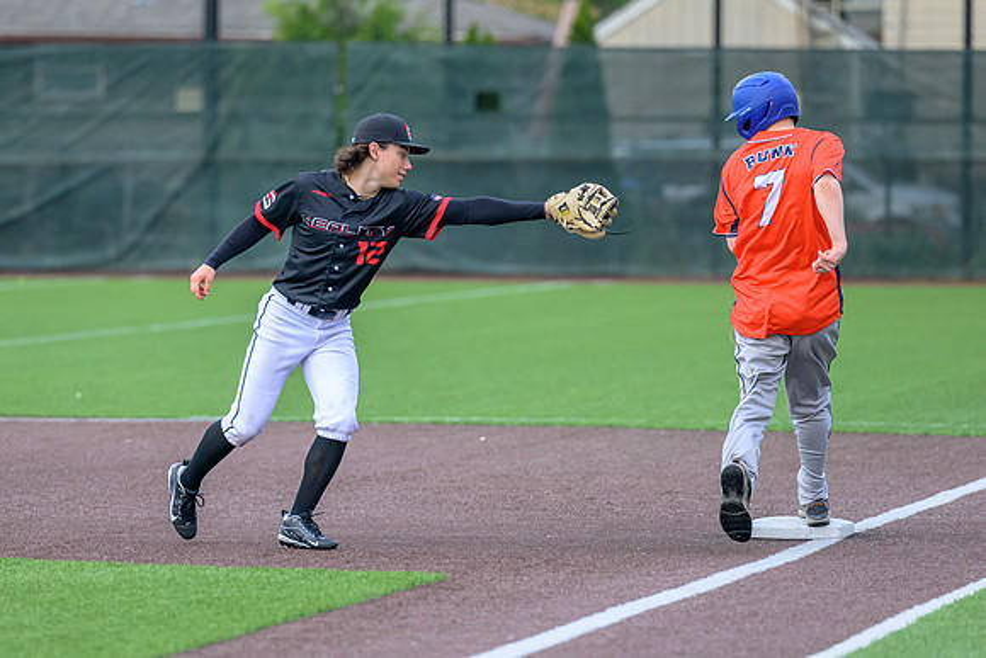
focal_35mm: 359
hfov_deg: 5.7
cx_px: 334
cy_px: 333
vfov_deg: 3.8
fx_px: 9844
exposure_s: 1/2000
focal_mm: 200
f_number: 3.2
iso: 2000
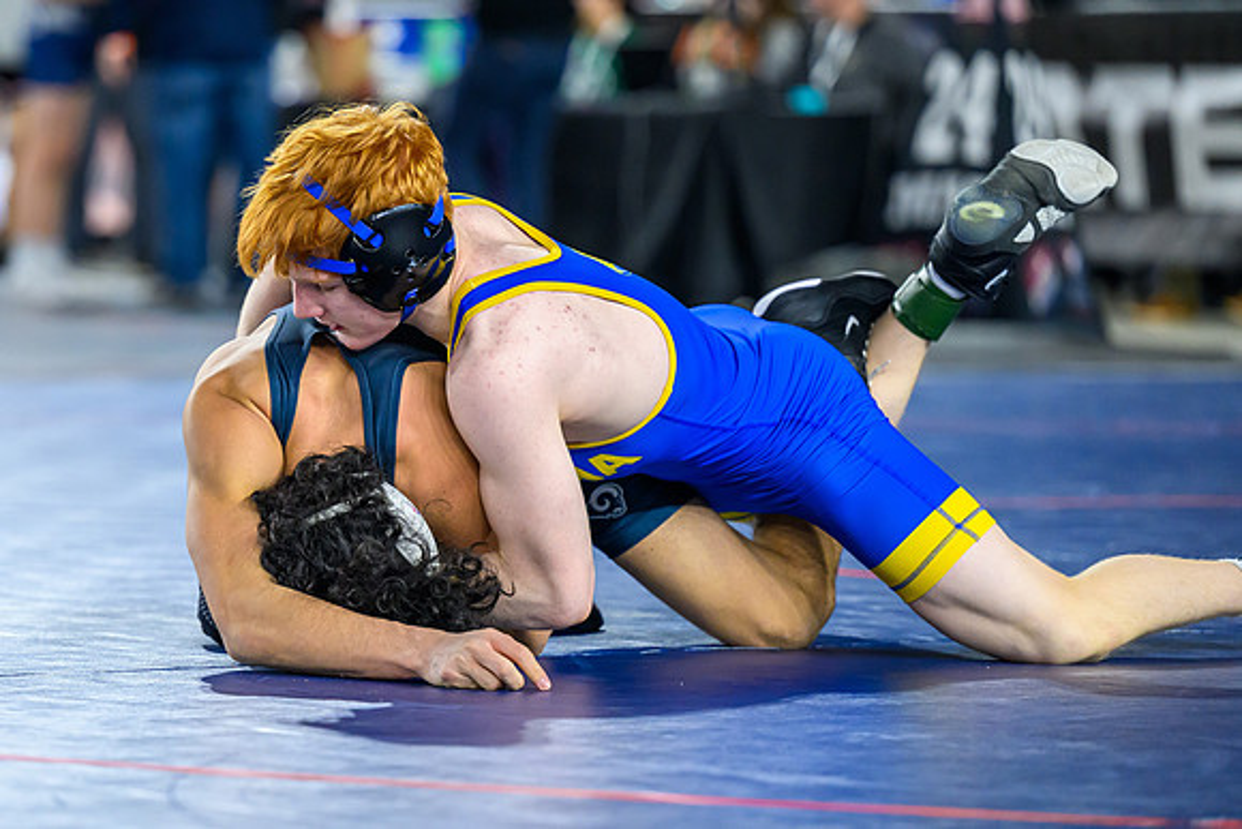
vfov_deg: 6.9
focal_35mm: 200
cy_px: 486
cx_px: 419
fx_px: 6898
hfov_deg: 10.3
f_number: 2.8
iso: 2800
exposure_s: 1/800
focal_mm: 140
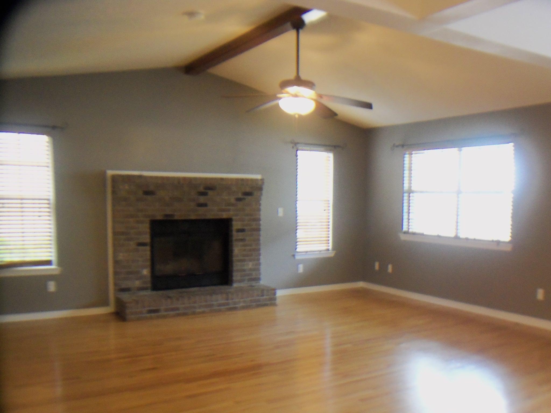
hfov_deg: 50.1
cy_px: 206
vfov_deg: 38.7
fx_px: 589
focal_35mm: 37
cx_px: 276
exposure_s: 1/20
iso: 400
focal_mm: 6.7
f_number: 3.6
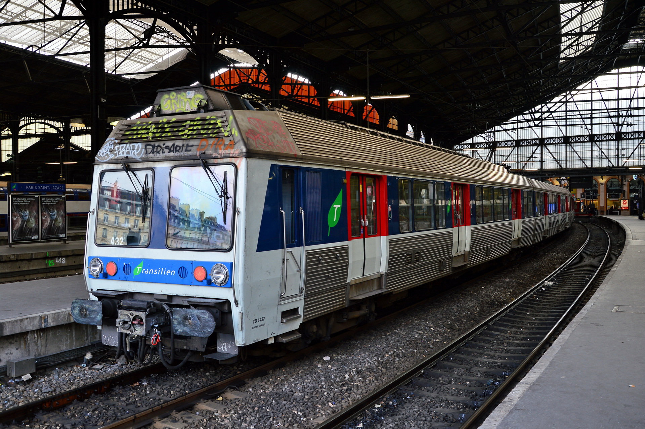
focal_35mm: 36
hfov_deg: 53.2
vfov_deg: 36.8
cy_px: 214
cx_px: 322
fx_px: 644
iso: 100
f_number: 6.3
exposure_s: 1/15
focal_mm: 24
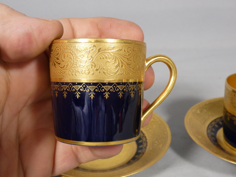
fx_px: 293
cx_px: 118
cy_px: 88
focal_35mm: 43
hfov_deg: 43.9
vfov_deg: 33.6
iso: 320
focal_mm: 7.8
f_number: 3.7
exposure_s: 1/80
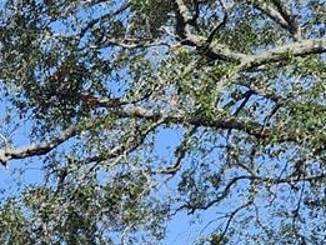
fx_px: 1328
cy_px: 611
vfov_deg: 9.3
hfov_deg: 11.6
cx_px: -453
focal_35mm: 141
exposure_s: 1/957
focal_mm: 5.54
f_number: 1.8
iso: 25
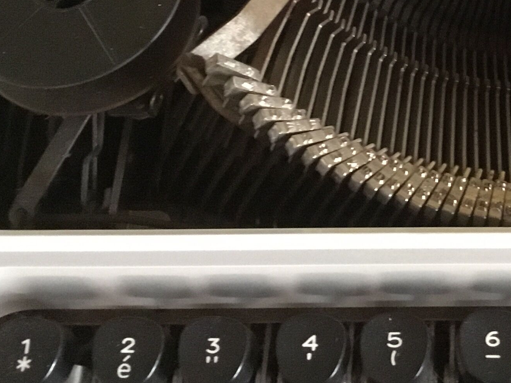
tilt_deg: -59.8
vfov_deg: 18.5
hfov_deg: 24.4
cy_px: -28
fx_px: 1137
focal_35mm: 77
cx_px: 484
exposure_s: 1/17
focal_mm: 3.3
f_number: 2.4
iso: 400
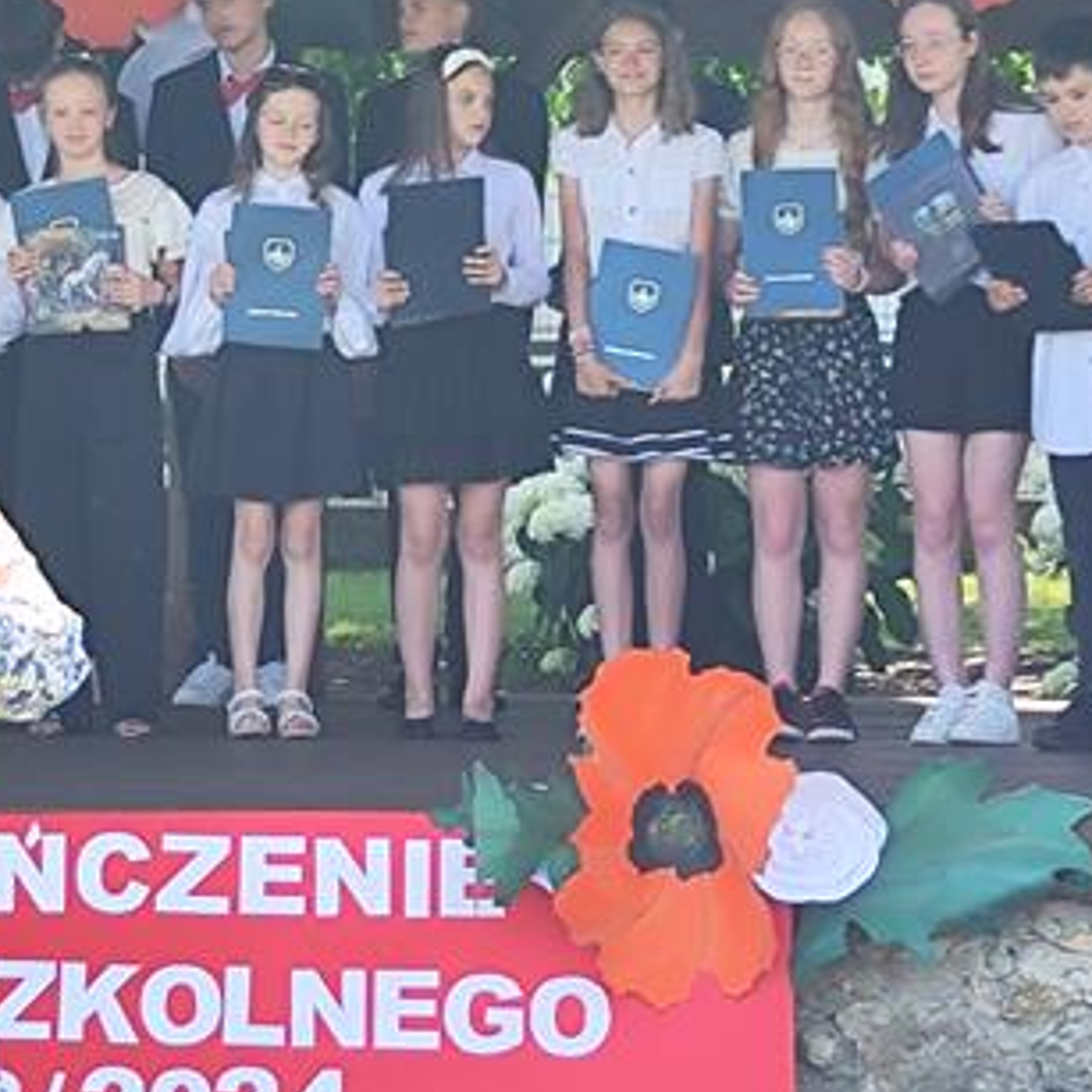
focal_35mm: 53
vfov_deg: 31.8
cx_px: 349
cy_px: 306
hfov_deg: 31.9
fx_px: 1892
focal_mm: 7.01
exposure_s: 1/199
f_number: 1.69
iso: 50
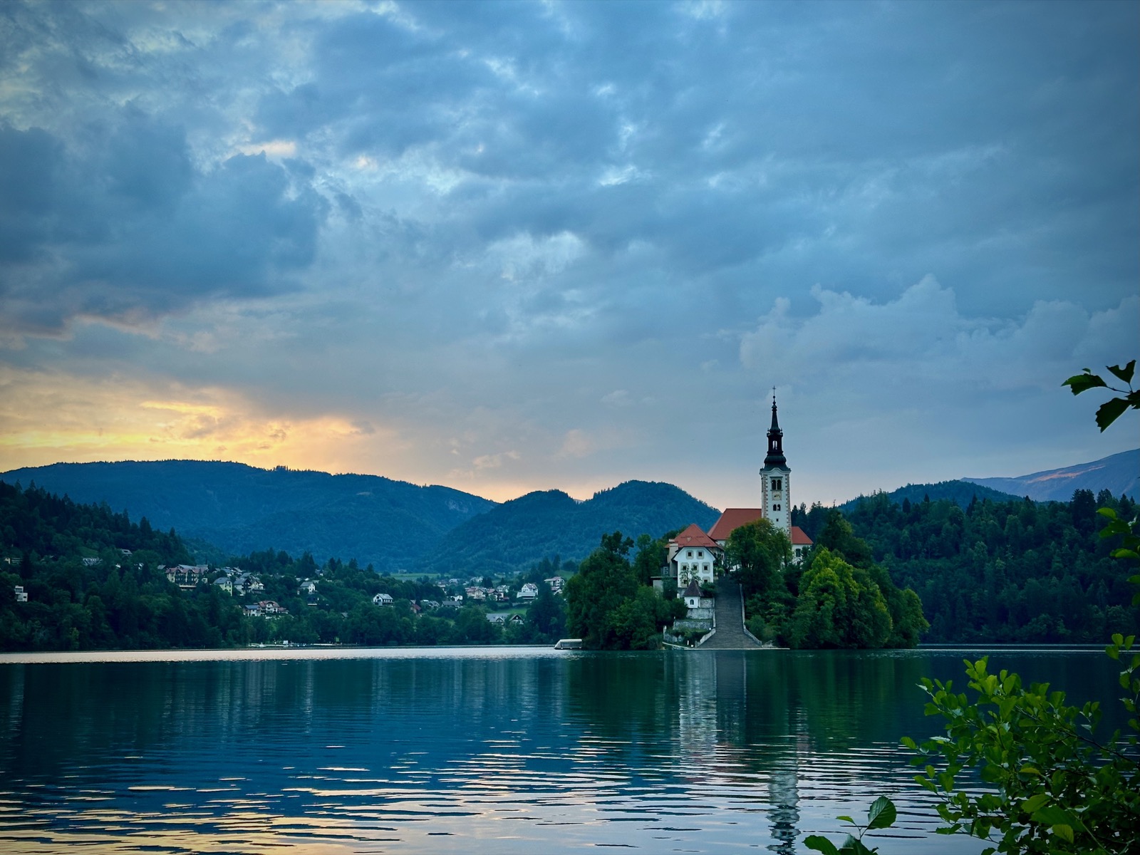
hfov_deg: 39.7
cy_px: 428
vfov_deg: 30.3
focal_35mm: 48
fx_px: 1581
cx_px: 570
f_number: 1.78
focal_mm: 6.86
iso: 50
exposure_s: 1/170
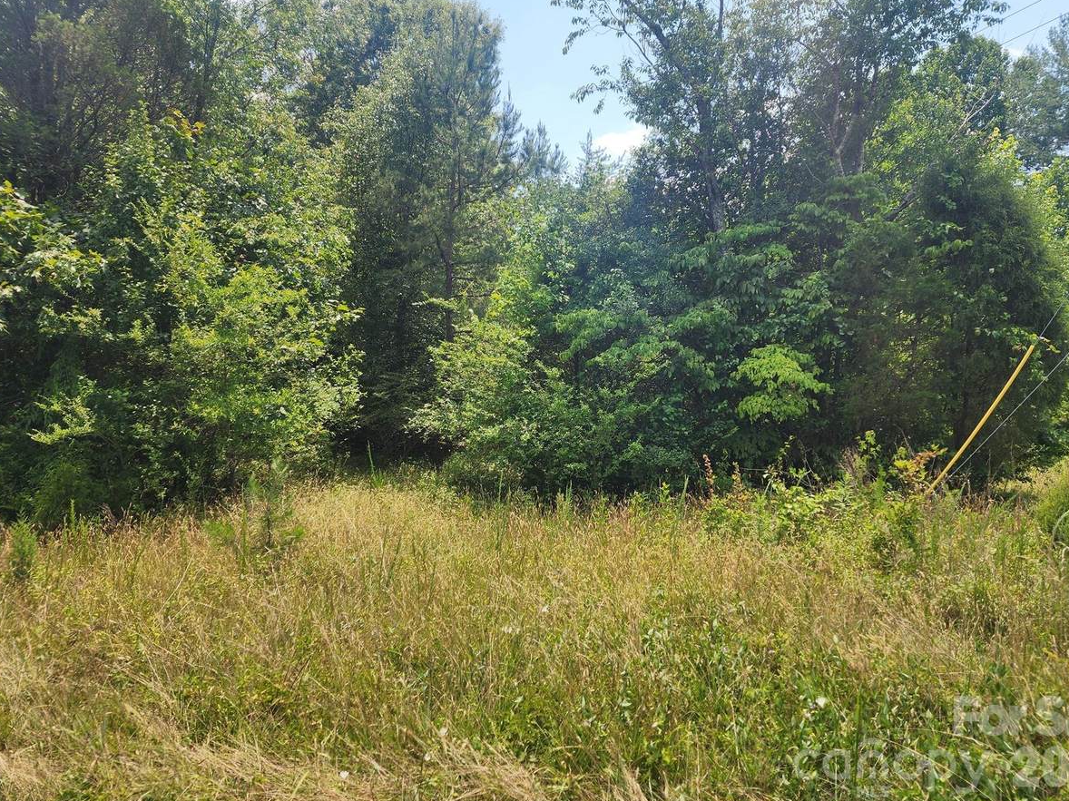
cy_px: 372
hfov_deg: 69.4
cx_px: 554
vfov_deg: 54.8
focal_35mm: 25
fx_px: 772
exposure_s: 1/547
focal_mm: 6.4
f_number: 1.8
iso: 12
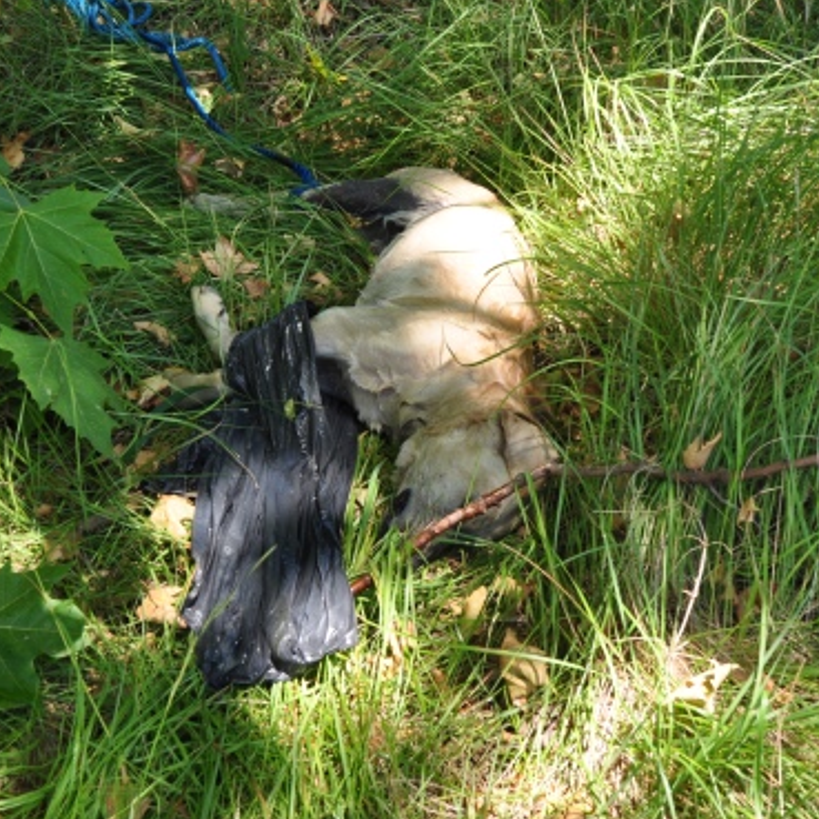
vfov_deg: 29.6
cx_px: 417
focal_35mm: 58
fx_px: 1553
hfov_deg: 29.6
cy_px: 412
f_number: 8
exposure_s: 1/80
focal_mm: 24
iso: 200
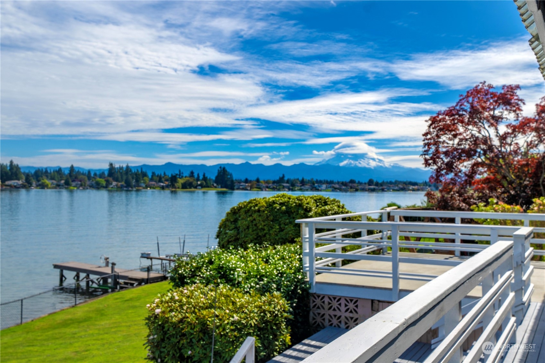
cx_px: 272
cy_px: 182
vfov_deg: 55.1
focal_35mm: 23
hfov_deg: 76.1
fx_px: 348
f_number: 8
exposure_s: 1/350
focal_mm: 23
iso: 100
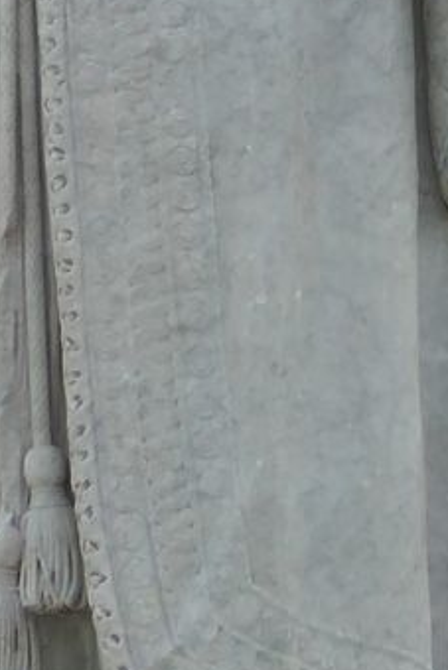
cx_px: 446
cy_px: -343
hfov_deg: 2.9
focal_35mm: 479
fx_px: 8932
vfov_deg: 4.3
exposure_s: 1/320
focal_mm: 16.1
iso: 80
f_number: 4.9
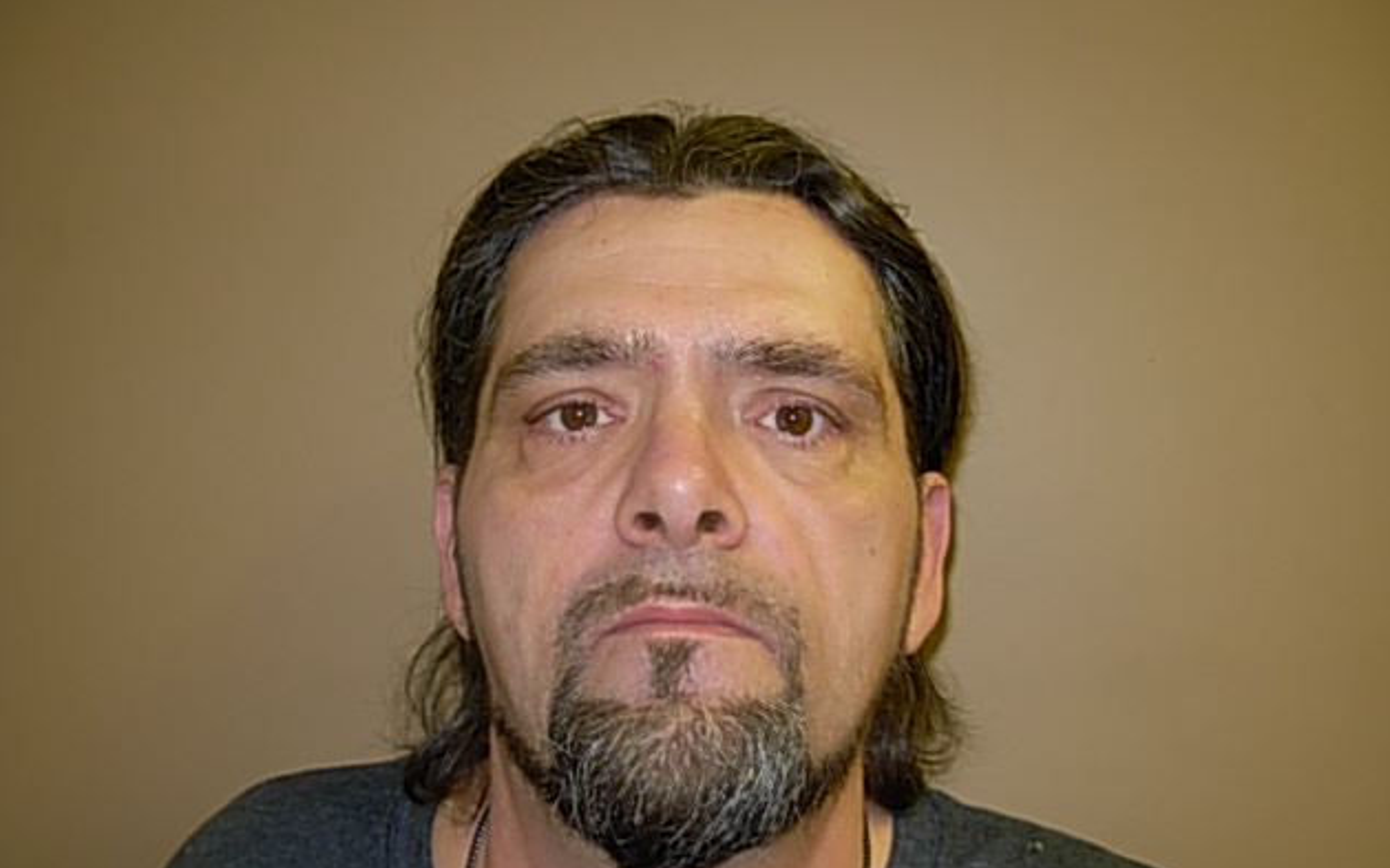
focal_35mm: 41
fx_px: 1553
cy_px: 486
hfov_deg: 48.2
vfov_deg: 31.2
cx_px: 687
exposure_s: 1/22.6
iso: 79
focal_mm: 6.3
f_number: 2.9
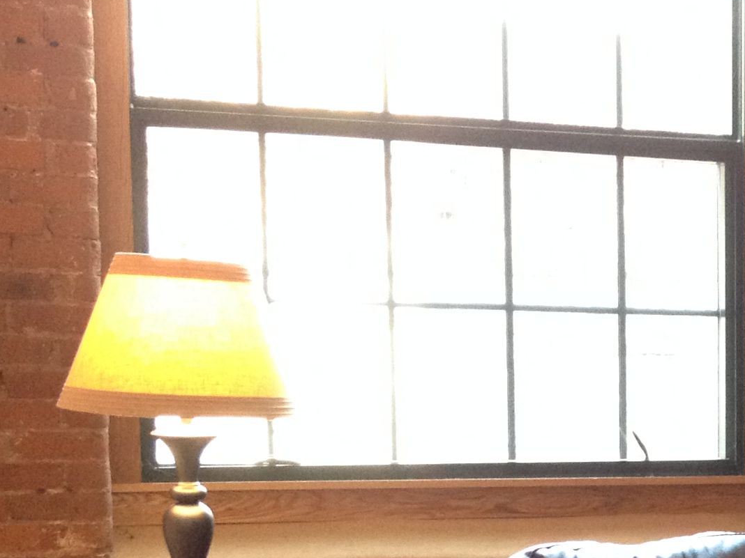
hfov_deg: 16.8
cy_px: 609
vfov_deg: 13.6
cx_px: 1082
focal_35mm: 107
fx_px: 2303
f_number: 2.4
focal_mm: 4.28
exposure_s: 1/20
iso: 200
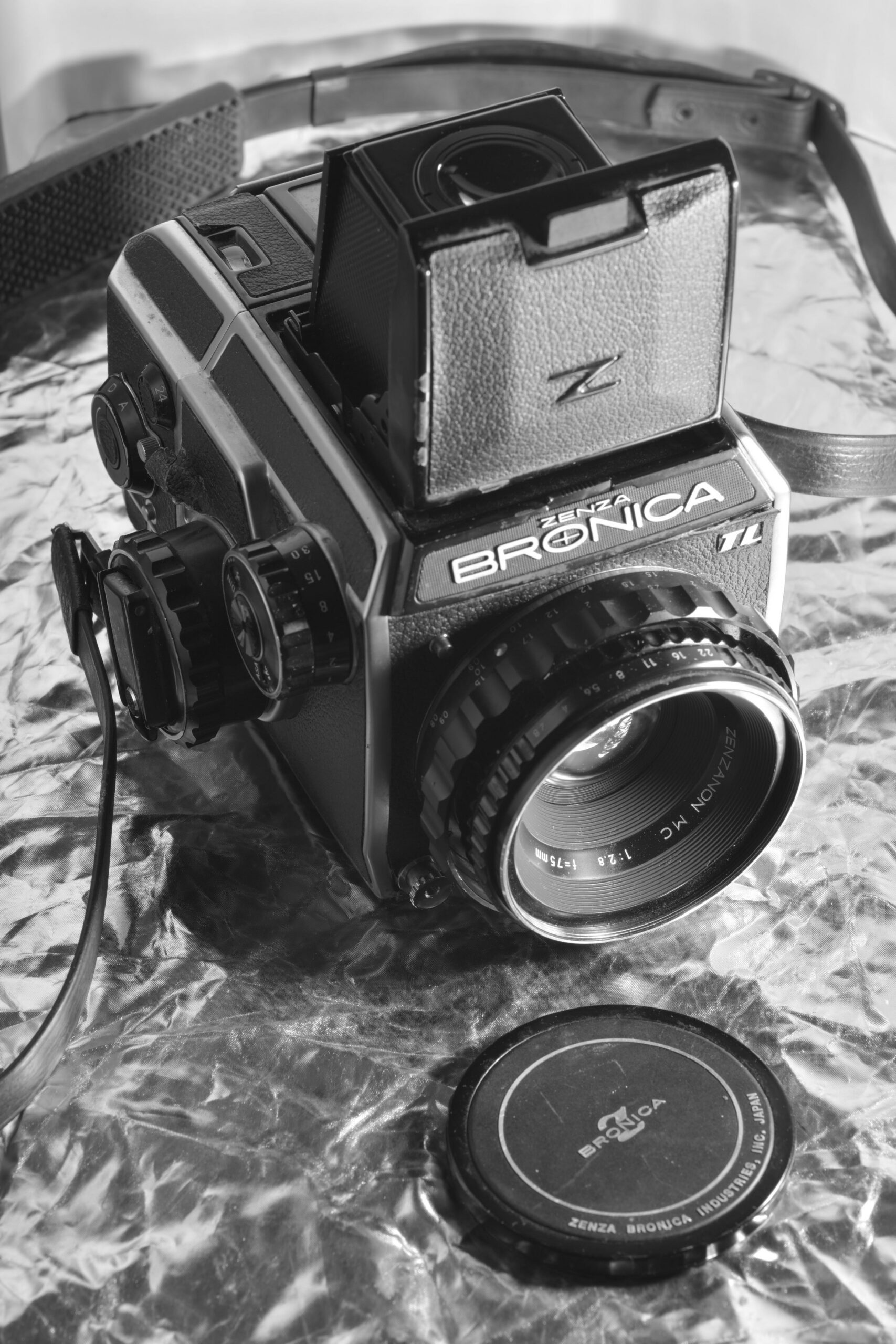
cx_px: 448
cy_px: 672
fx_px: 3733
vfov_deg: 20.4
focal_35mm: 100
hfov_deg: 13.7
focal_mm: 100
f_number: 16
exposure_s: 1/250
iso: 100
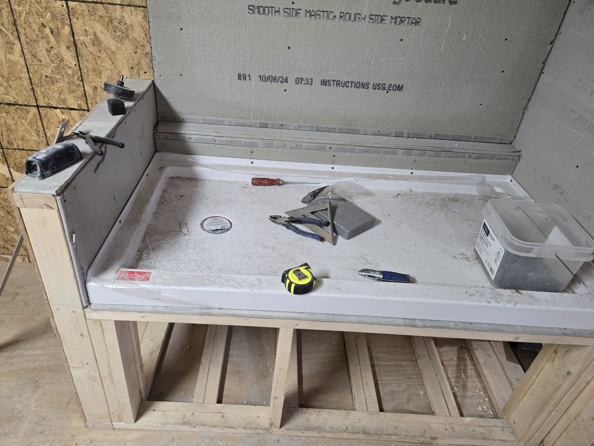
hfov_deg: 71.6
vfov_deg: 56.8
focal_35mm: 24
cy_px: 217
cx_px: 291
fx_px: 412
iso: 400
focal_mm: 5.4
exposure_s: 1/120
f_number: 1.8
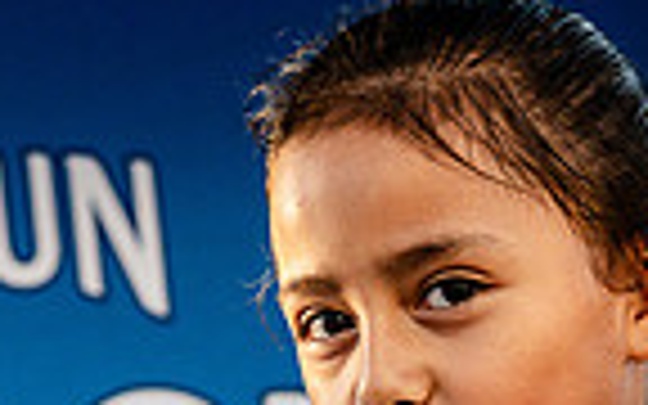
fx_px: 2543
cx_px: -36
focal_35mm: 144
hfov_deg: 14.2
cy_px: 502
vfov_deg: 9.0
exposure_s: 1/640
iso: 800
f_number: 4
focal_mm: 35
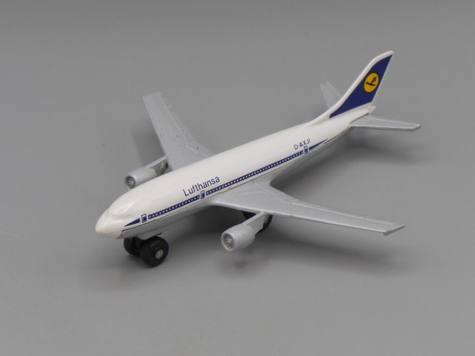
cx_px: 238
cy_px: 178
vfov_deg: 14.1
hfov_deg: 18.7
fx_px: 1441
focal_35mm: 105
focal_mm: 18.8
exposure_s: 1/80
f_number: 5.1
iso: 80
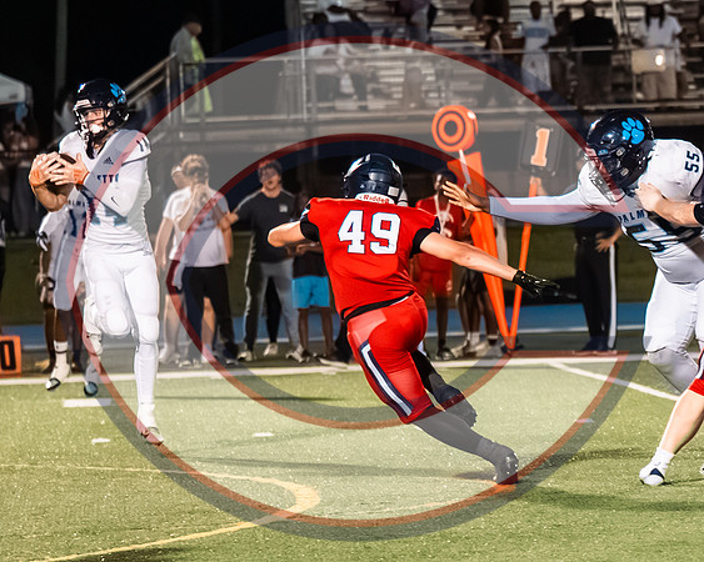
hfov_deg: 6.4
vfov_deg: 5.2
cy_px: 419
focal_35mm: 299
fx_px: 6224
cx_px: 962
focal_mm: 87
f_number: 2.8
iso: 5600
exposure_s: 1/1250
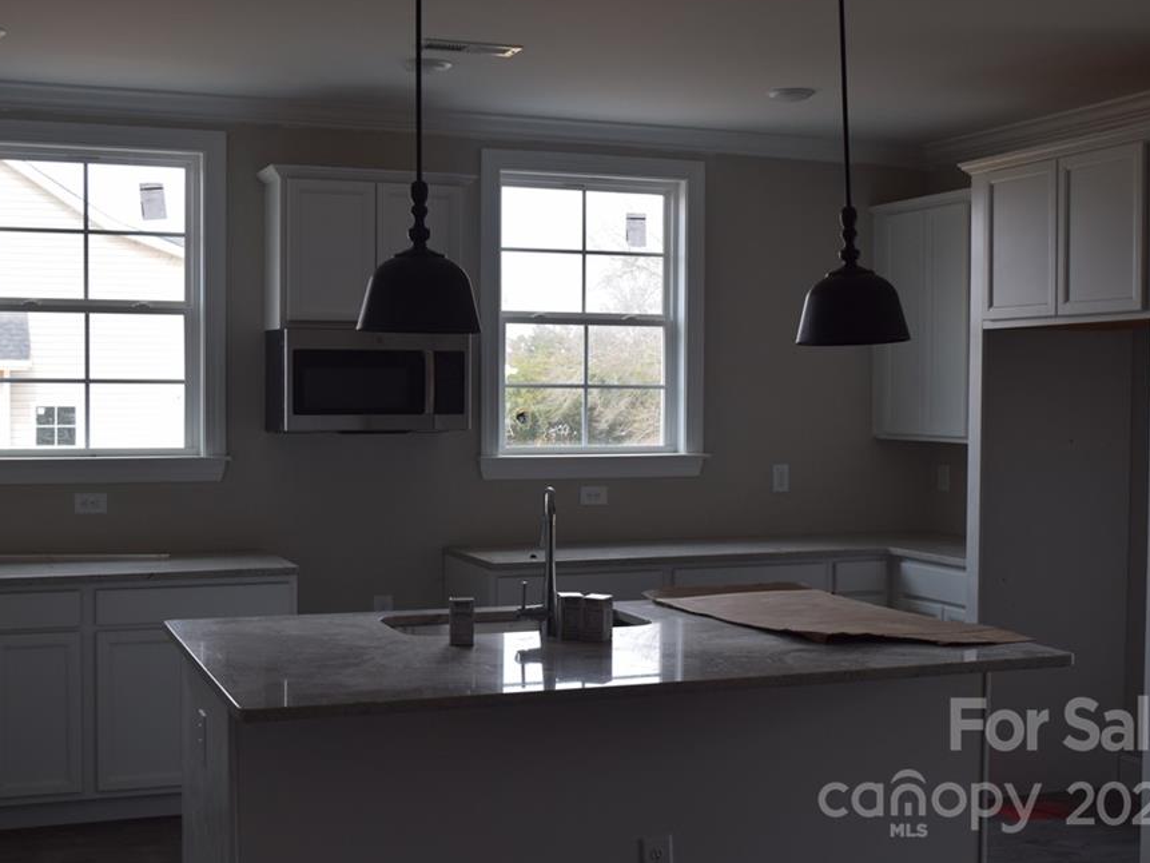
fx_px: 1595
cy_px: 436
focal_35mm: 48
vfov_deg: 30.3
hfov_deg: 39.6
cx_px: 534
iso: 400
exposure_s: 1/160
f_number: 6.3
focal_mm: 28
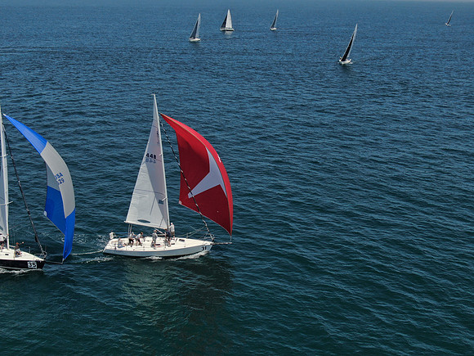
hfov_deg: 39.7
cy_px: 178
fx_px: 657
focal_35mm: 48
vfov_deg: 30.3
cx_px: 237
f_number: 3.8
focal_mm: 8.6
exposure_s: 1/1250
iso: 100
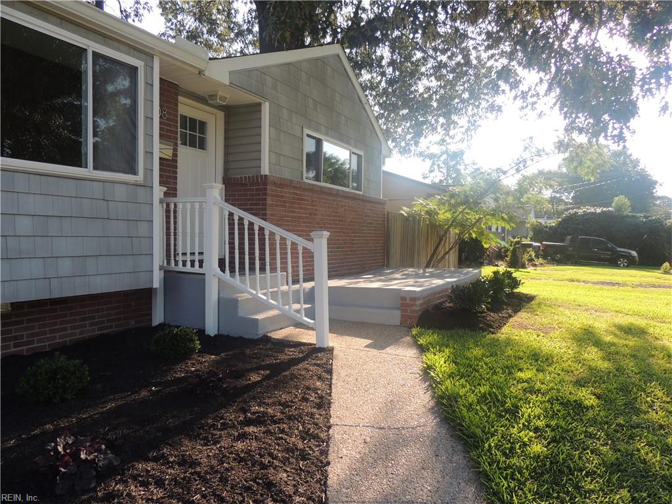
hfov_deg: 71.6
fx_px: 466
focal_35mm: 24
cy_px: 252
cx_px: 336
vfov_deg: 56.8
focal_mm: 4.3
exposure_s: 1/320
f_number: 3
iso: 100
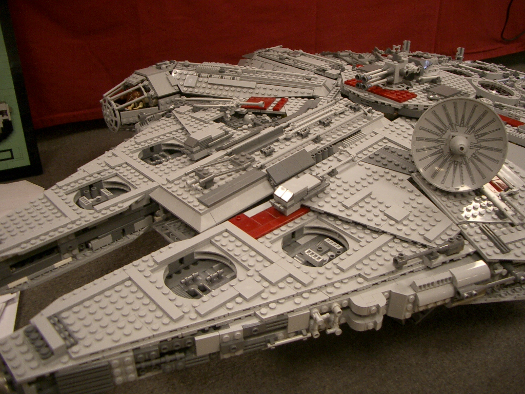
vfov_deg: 40.7
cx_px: 262
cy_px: 197
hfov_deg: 52.6
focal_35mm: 35
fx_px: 531
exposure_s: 1/25
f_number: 2.6
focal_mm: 5.8
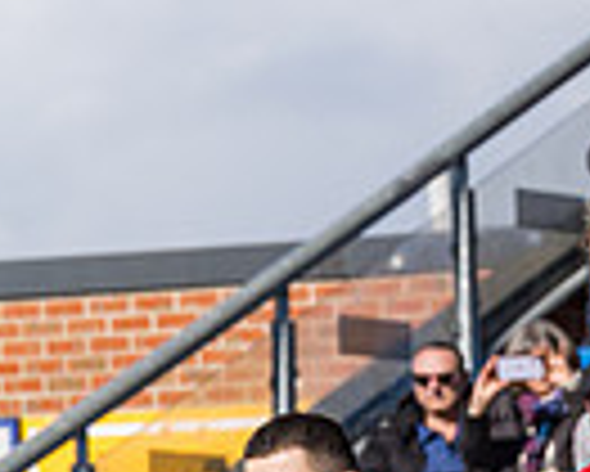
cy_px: 980
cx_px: 1456
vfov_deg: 4.0
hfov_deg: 4.9
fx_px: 6640
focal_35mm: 380
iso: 100
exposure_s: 1/1600
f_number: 5
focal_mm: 73
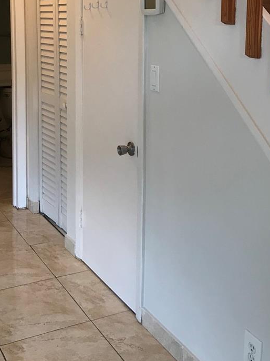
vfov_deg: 37.6
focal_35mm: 49
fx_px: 510
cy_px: 74
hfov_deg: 29.4
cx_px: 84
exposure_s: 1/24
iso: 40
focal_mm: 3.99
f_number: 1.8
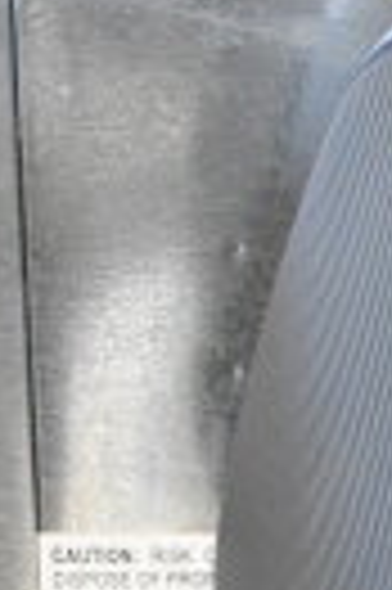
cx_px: 892
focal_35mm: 189
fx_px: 3095
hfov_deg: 6.9
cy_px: 1601
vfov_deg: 9.3
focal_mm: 18
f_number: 3.5
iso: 1600
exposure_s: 1/30
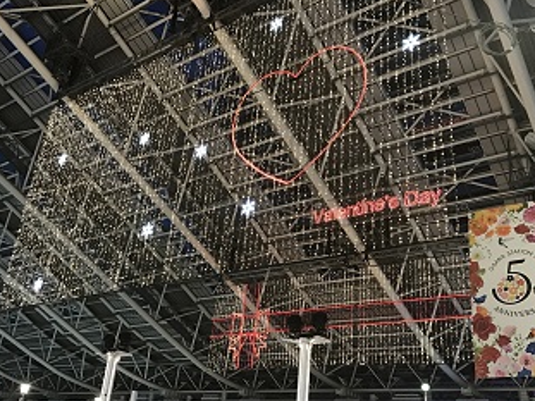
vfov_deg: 39.6
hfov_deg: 51.4
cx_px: 277
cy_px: 219
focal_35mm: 36
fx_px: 556
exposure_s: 1/15
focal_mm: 3.99
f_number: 1.8
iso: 50
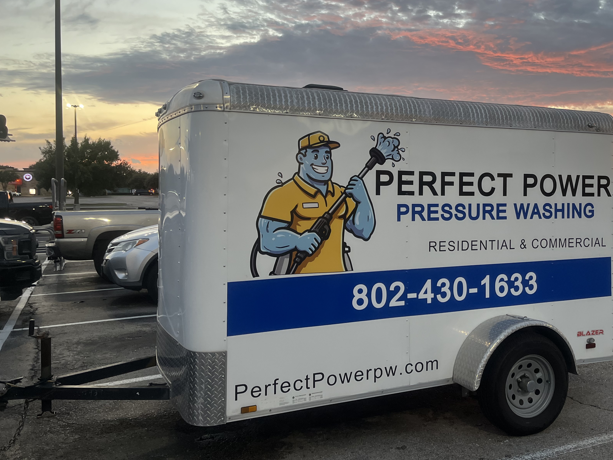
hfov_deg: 54.8
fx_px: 584
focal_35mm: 33
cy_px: 191
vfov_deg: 42.8
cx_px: 375
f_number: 1.6
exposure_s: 1/101
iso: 125
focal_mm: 5.1
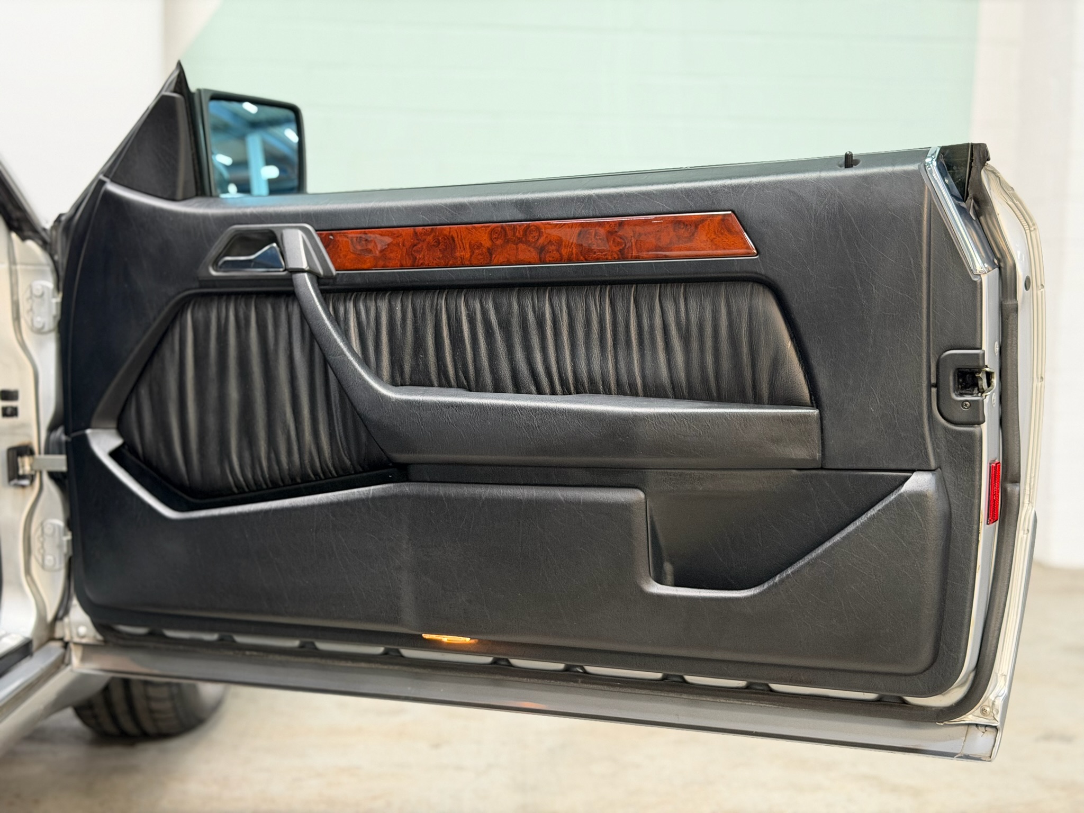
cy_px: 406
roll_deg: -0.8
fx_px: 1503
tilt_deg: -4.8
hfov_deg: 39.7
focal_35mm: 48
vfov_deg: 30.3
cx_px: 542
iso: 250
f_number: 1.78
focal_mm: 6.76
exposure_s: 1/33
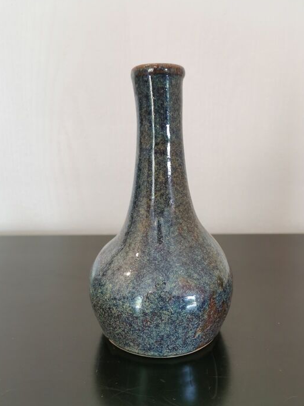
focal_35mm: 30
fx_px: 351
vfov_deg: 59.9
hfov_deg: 46.7
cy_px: 219
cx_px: 166
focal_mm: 5.58
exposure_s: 1/50
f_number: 1.8
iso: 100
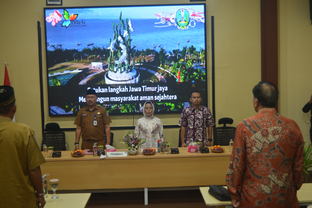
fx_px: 390
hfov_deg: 43.6
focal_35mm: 45
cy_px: 104
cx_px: 156
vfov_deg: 29.9
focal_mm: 30
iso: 1000
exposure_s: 1/30
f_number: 4.2
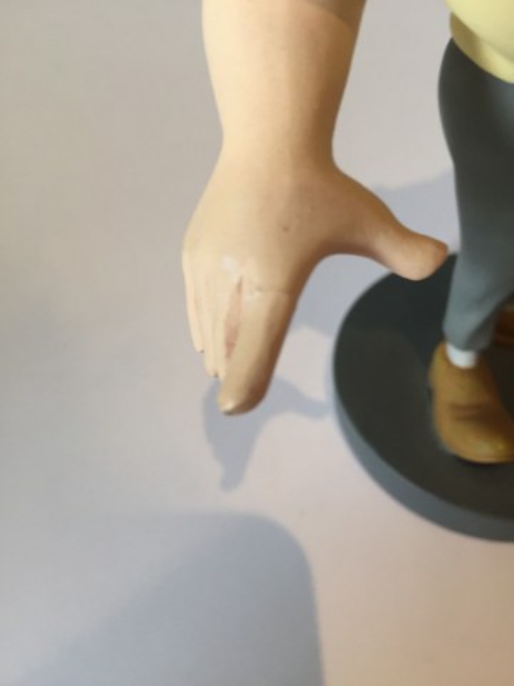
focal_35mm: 29
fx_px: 574
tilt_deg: -51.3
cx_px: 257
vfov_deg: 61.7
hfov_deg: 48.2
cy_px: 343
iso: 125
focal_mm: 4.15
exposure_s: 1/33
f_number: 2.2
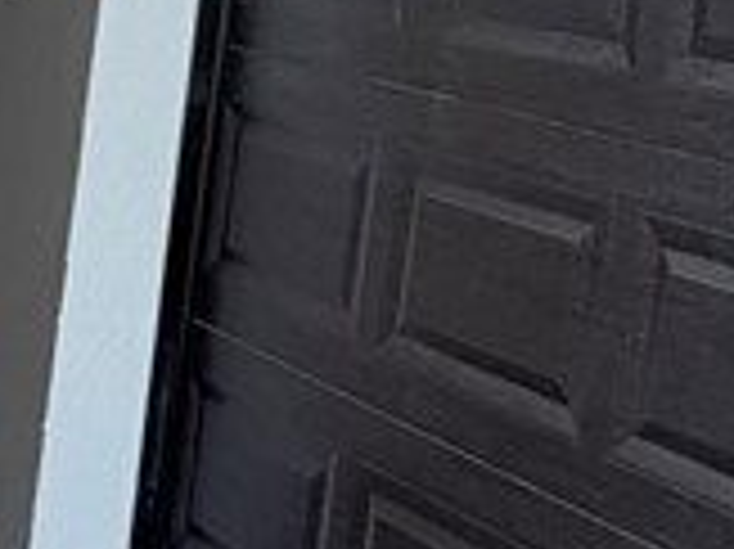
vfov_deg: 16.6
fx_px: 1865
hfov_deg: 22.2
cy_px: 81
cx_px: 500
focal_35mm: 88
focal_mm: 2.22
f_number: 2.2
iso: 40
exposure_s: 1/502
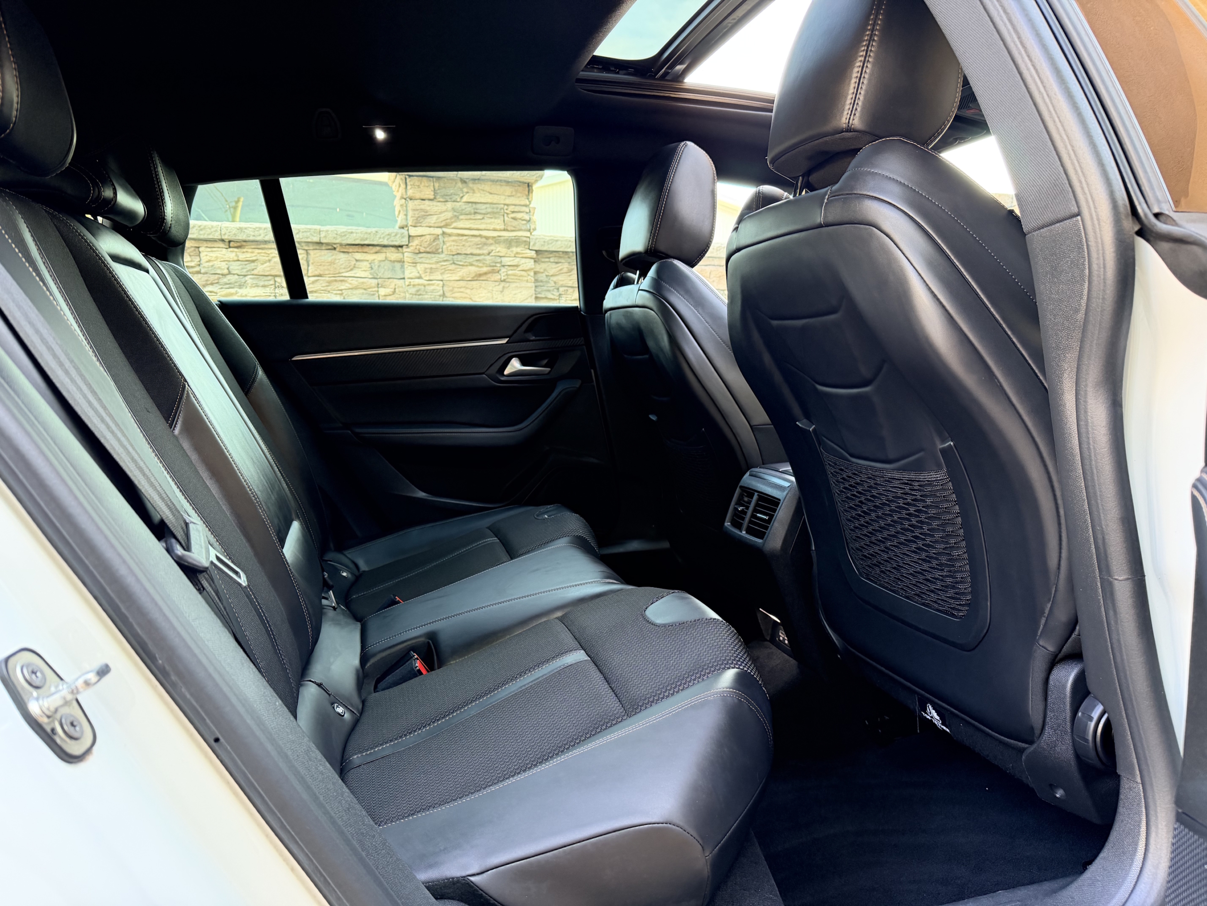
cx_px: 604
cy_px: 453
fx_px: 837
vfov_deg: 56.8
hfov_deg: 71.6
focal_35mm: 24
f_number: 1.78
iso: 250
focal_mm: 6.76
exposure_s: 1/60
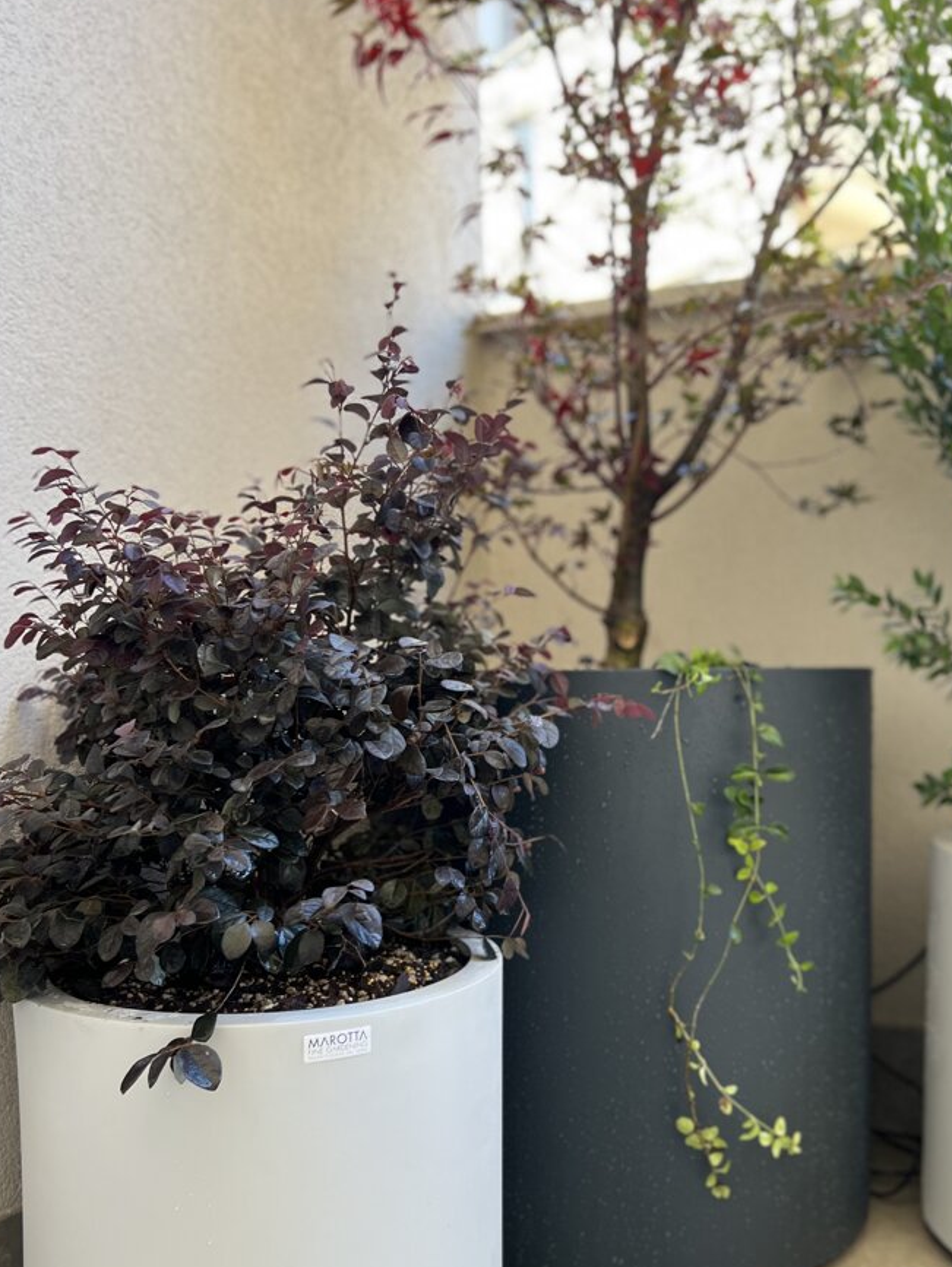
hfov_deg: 42.9
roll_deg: +0.9
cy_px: 737
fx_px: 1209
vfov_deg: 55.1
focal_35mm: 33
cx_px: 541
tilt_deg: -2.6
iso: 50
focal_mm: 5.7
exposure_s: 1/121
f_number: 1.5
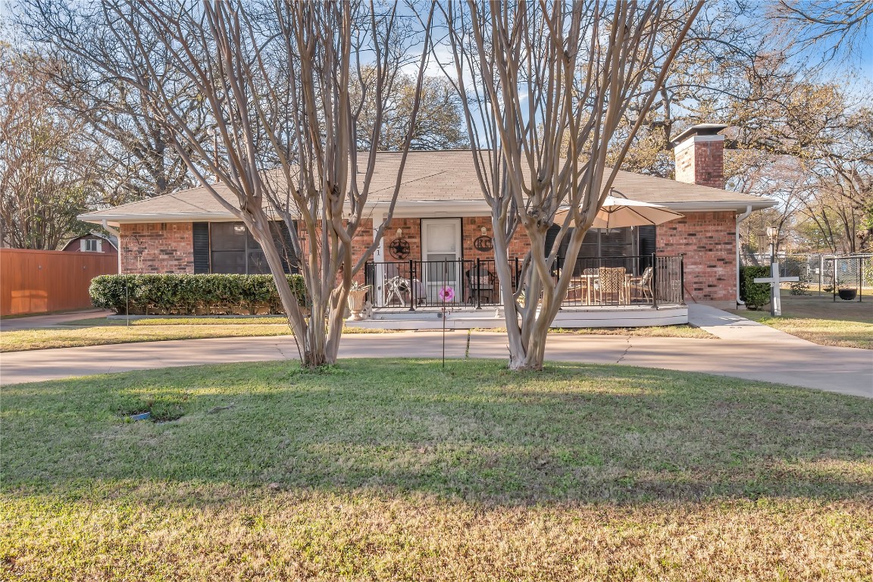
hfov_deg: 61.9
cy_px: 291
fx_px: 727
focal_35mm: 30
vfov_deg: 43.6
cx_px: 436
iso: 100
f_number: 10
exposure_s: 1/60
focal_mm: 20
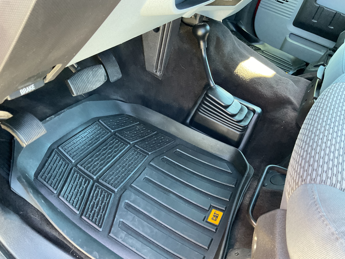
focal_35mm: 29
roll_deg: -17.3
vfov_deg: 48.2
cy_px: 130
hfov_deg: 61.7
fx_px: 289
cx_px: 172
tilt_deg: -38.2
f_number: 1.8
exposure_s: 1/60
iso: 250
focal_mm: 3
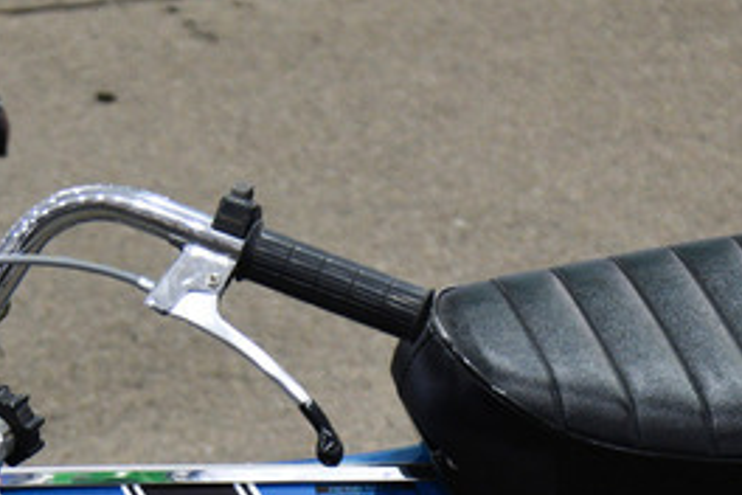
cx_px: 267
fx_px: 4060
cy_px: 657
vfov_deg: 6.9
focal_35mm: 197
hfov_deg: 10.4
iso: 1000
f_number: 4.2
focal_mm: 52
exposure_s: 1/40
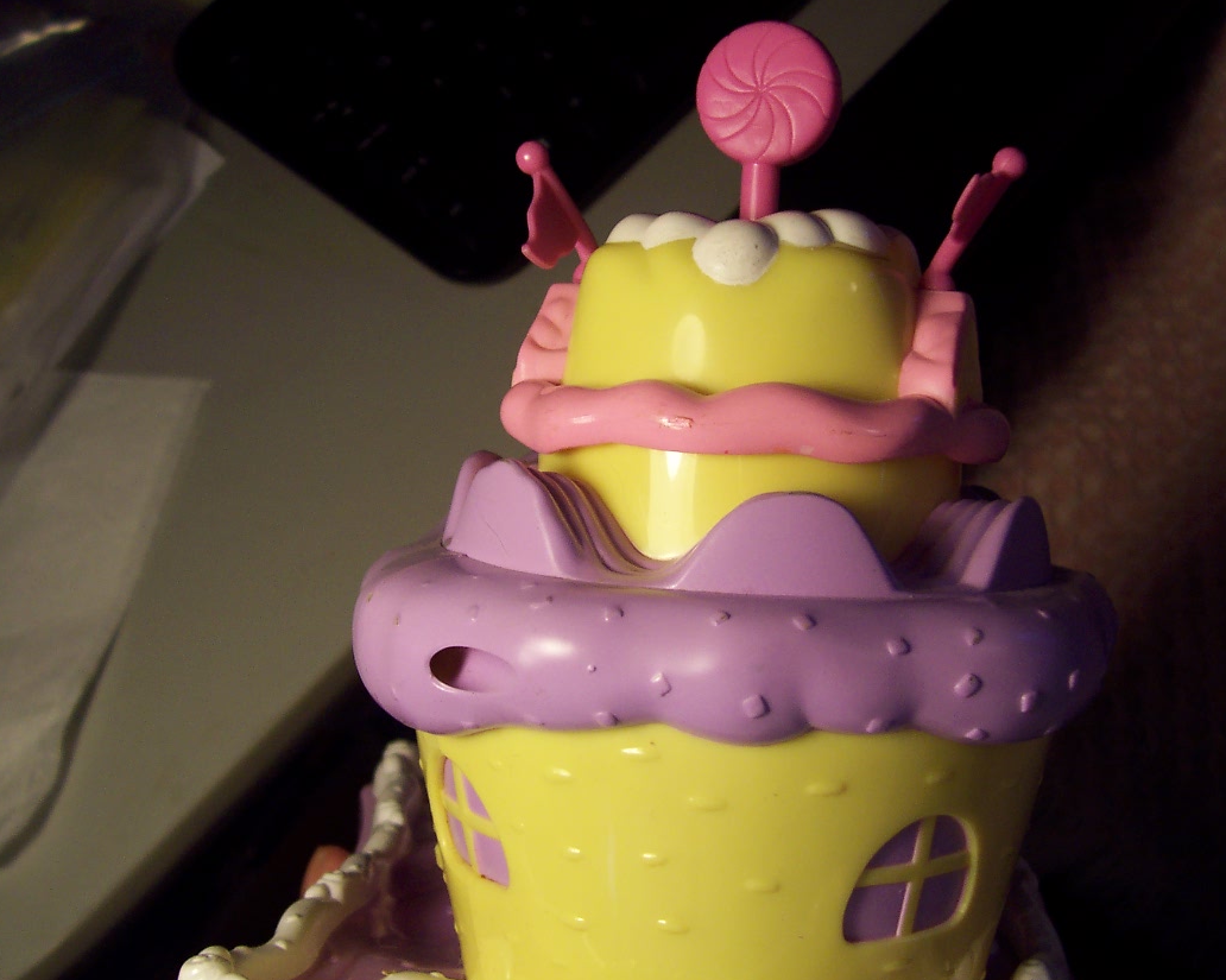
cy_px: 514
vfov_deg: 35.7
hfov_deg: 43.8
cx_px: 639
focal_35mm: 42
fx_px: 1524
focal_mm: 5.6
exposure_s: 1/125
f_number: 2.8
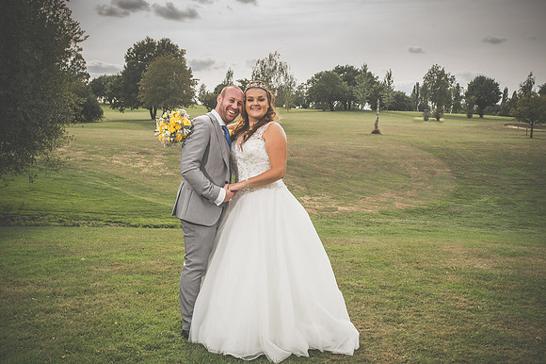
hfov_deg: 49.6
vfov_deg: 34.2
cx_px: 273
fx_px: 591
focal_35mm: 39
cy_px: 182
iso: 100
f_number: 10
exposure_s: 1/100
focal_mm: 35
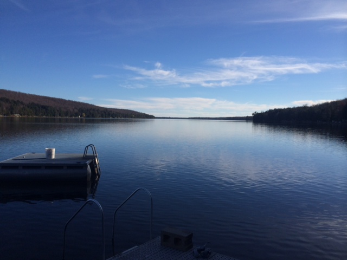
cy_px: 130
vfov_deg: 46.8
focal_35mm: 30
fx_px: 301
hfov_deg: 60.0
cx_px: 174
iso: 40
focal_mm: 4.12
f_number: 2.2
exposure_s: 1/2564
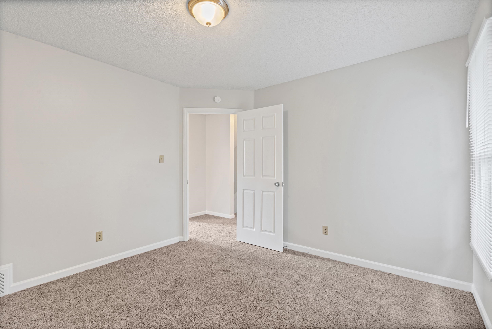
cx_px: 246
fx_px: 219
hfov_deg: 96.7
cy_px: 164
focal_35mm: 16
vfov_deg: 73.8
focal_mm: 16
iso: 800
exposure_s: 1/1.43
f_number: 9.5
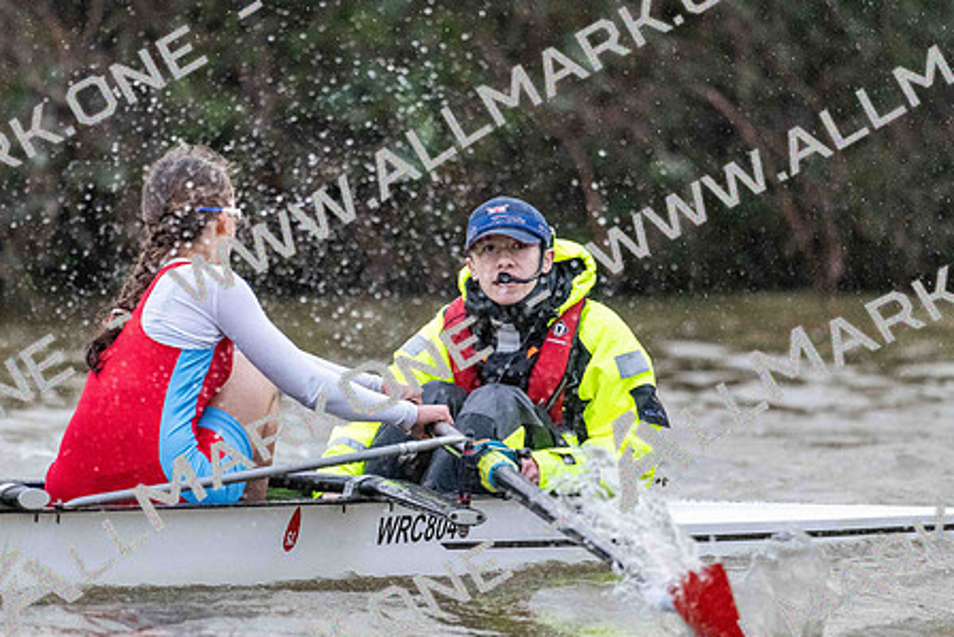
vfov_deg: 2.7
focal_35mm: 518
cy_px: 310
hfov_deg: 4.0
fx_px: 13731
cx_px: 430
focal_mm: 400
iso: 12800
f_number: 4.5
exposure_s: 1/1600
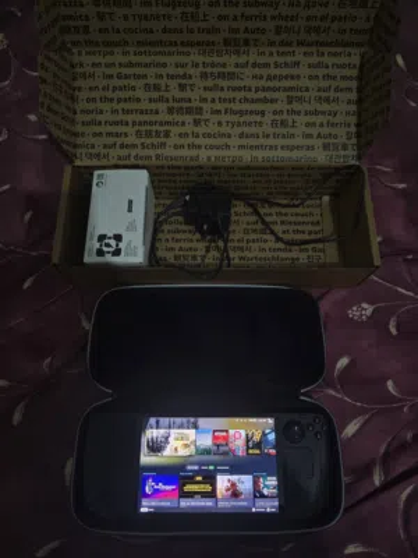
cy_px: 279
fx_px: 370
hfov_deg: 58.9
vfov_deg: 73.9
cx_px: 209
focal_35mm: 23
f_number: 1.7
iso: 200
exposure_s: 1/51.5
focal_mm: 6.3
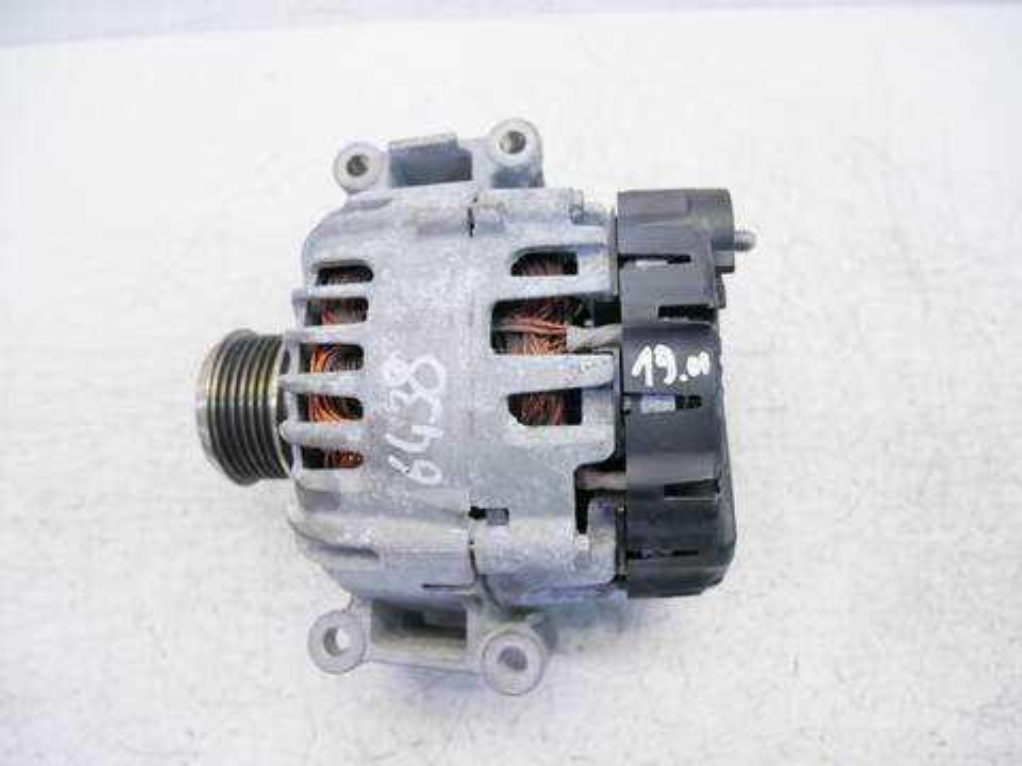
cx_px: 511
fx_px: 709
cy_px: 383
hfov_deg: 71.6
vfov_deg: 56.8
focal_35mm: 24
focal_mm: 12
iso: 200
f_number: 3.5
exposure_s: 1/60
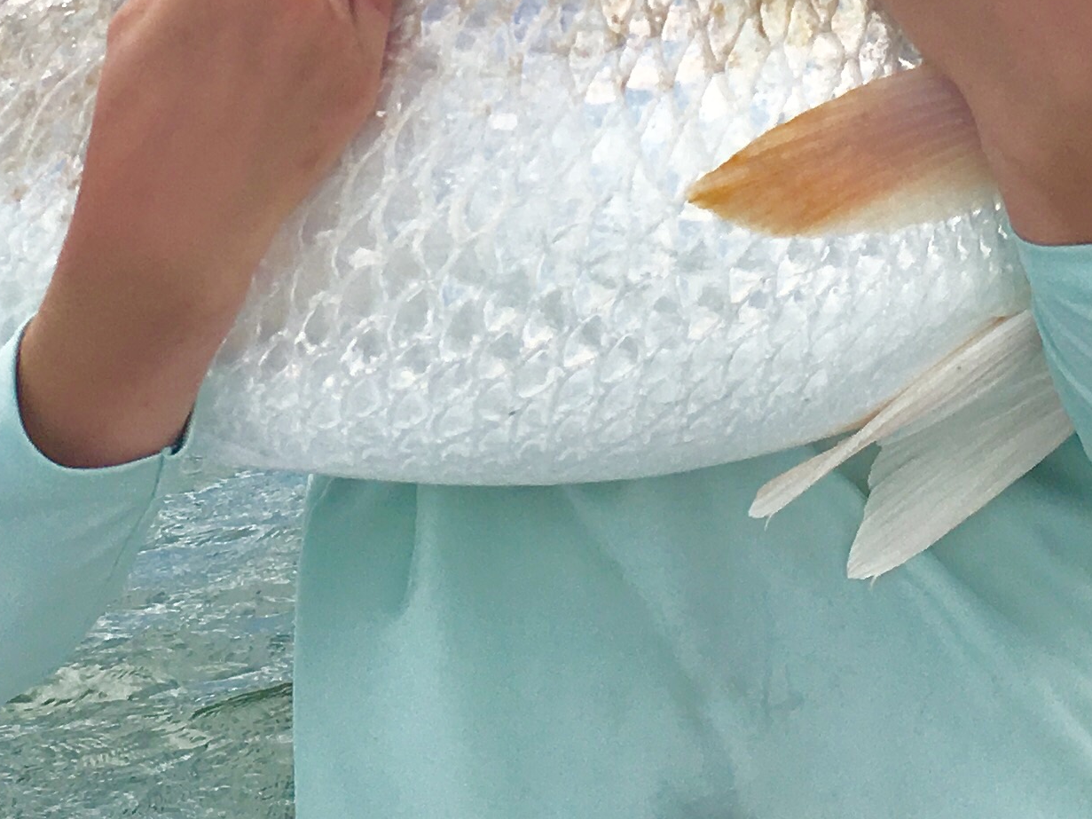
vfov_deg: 14.8
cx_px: 487
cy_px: -295
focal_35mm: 95
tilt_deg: -4.7
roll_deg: -0.5
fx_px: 2997
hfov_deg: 20.6
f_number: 2.2
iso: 25
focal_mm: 4.15
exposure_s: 1/2481
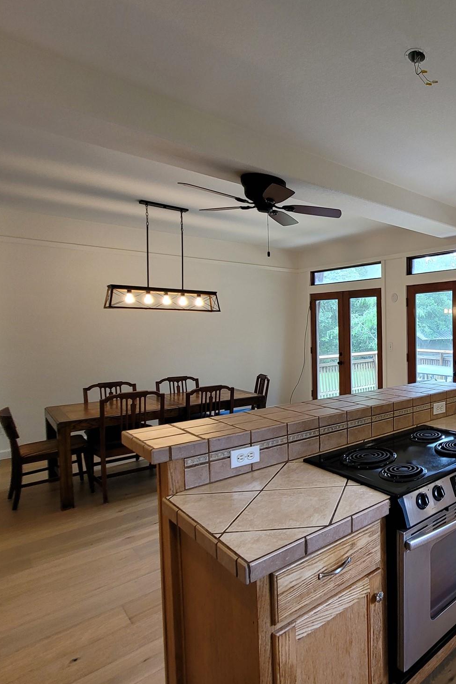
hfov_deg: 51.1
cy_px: 350
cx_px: 461
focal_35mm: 19
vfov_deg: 86.9
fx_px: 361
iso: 125
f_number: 2.2
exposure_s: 1/60
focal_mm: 2.2
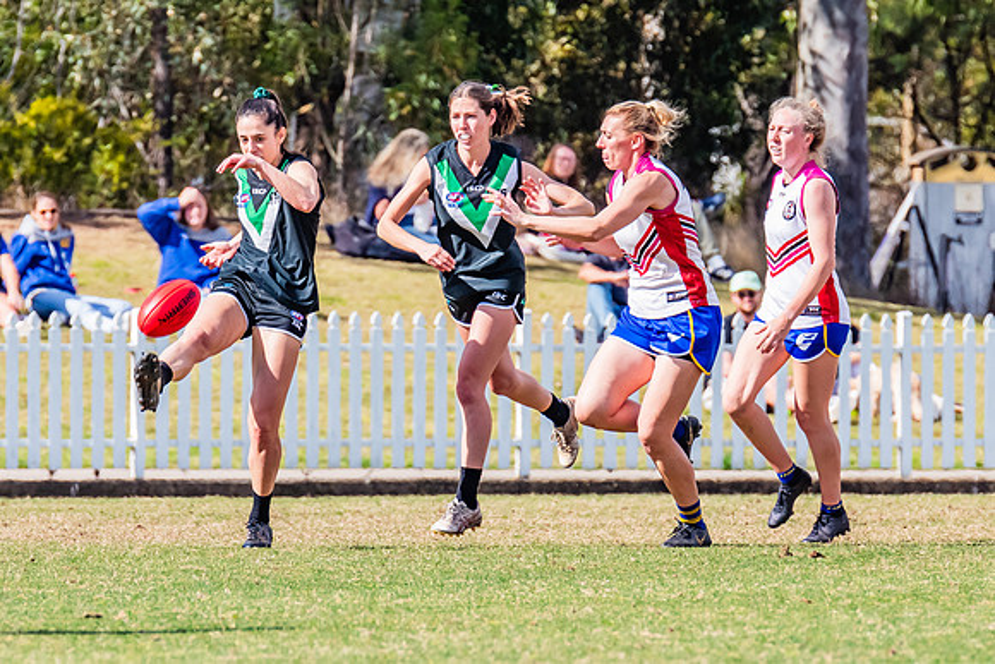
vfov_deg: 1.7
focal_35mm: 805
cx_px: 278
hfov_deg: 2.6
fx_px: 22264
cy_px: 332
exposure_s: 1/1250
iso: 800
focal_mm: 420
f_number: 10
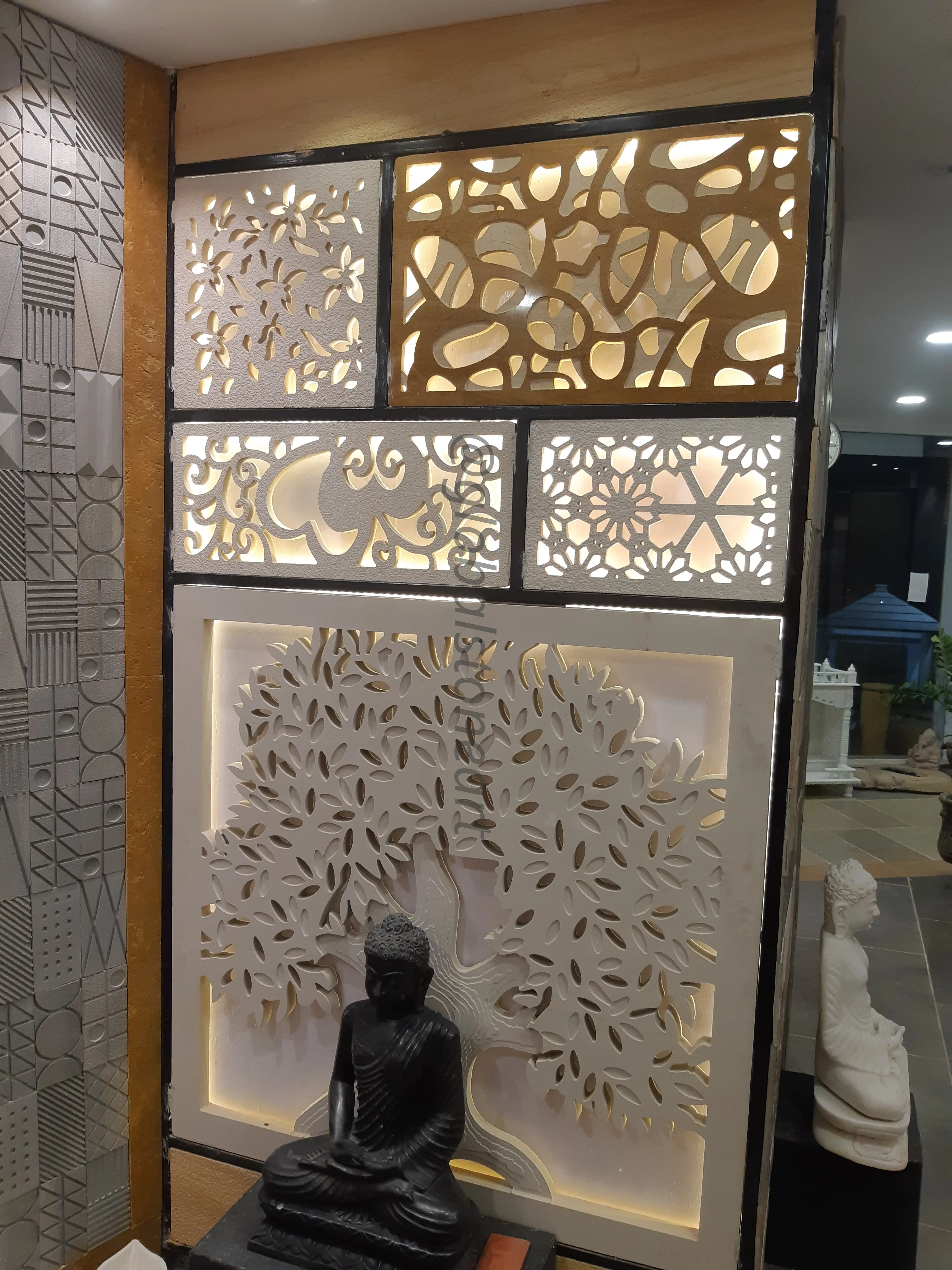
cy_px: 635
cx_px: 476
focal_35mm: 26
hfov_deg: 53.1
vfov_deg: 67.3
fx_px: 953
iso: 80
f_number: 1.7
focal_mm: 3.93
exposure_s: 1/50
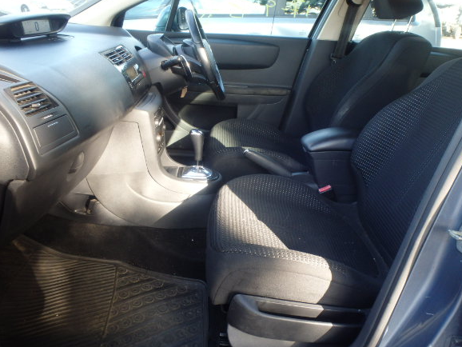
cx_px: 241
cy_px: 162
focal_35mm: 31
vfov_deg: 45.4
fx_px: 414
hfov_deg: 58.3
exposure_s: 1/50
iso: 200
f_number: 3.9
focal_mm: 5
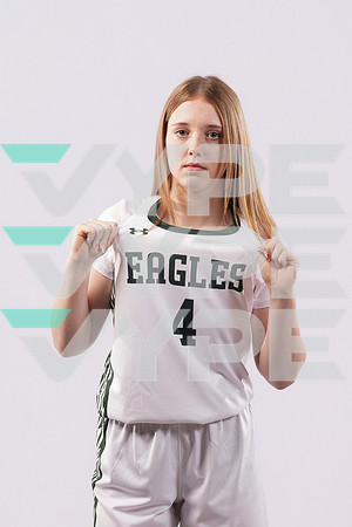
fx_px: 2464
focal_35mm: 168
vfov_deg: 12.2
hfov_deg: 8.2
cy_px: 264
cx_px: 176
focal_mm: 168
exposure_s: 1/125
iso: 160
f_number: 11
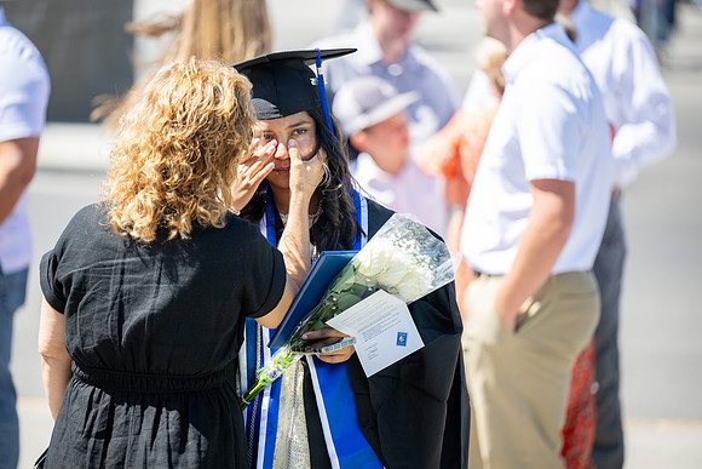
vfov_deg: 6.9
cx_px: 351
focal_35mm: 200
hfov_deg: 10.3
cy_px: 234
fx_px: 3901
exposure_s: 1/640
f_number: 2.8
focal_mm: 200
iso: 100
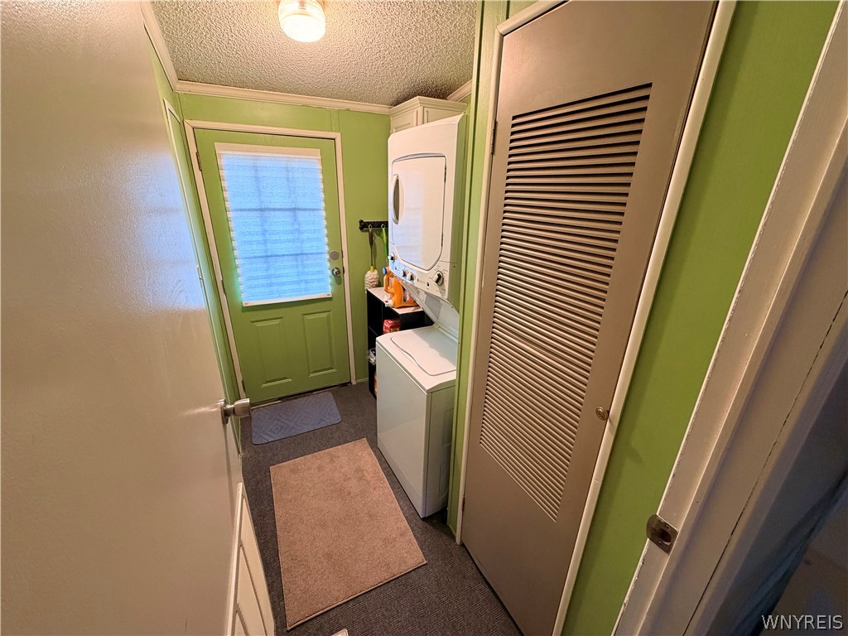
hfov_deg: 102.1
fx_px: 343
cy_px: 318
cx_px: 424
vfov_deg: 85.7
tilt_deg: -20.9
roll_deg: -1.5
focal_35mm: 14
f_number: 2.2
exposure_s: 1/60
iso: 320
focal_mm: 2.22
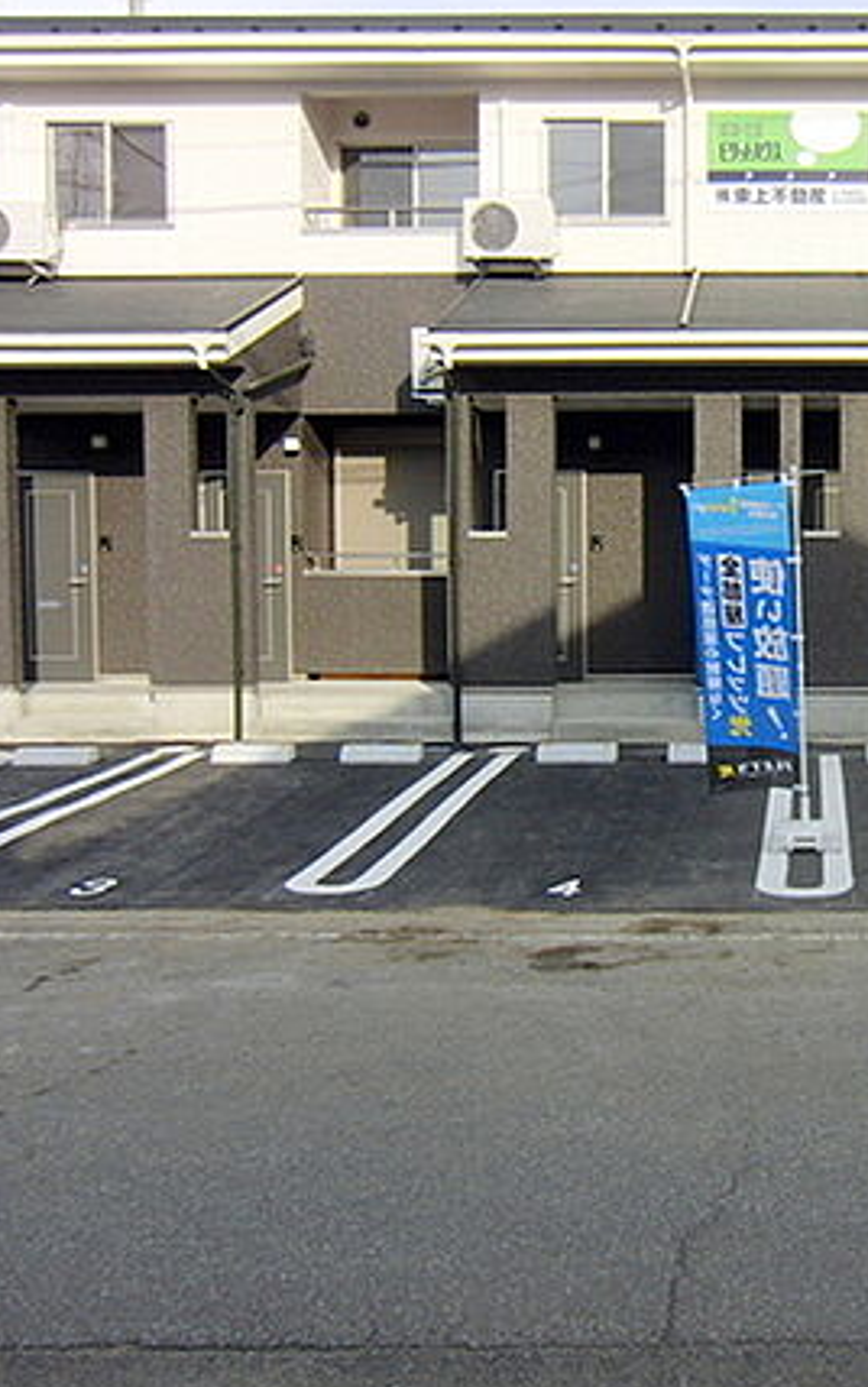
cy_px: 629
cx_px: 800
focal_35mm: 38
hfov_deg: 31.8
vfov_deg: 51.4
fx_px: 1436
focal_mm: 4.3
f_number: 3.2
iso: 100
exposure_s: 1/640
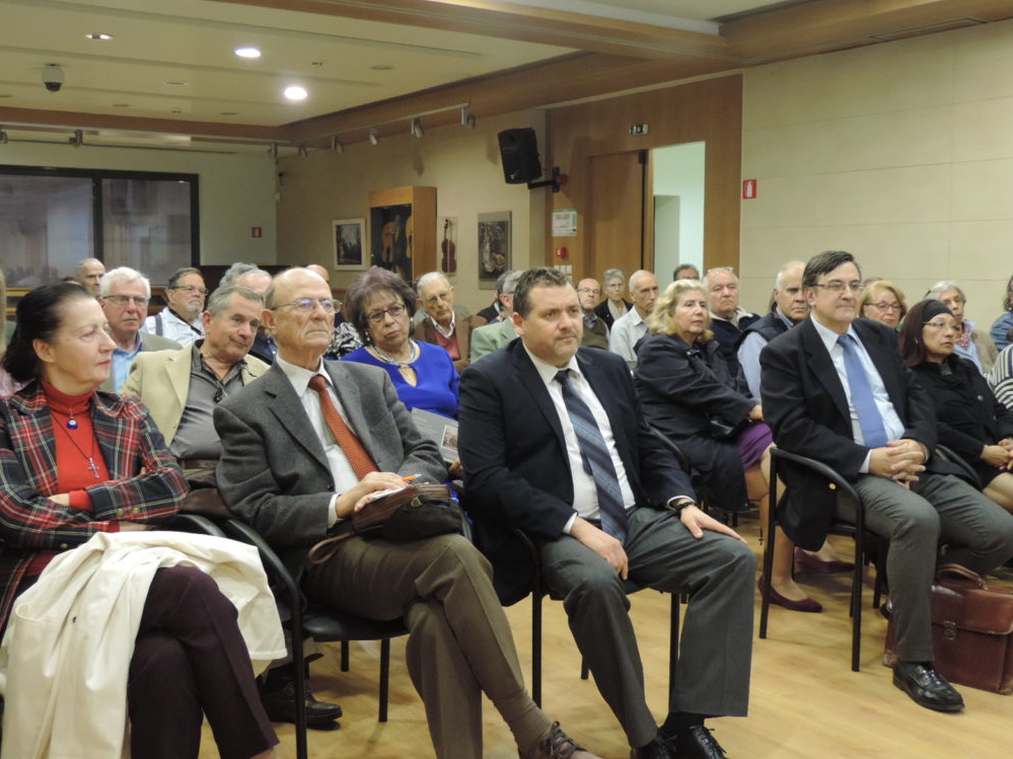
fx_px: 1200
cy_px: 380
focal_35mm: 41
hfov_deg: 45.8
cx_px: 497
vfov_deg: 35.1
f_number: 3.3
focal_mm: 7.1
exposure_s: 1/13
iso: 500
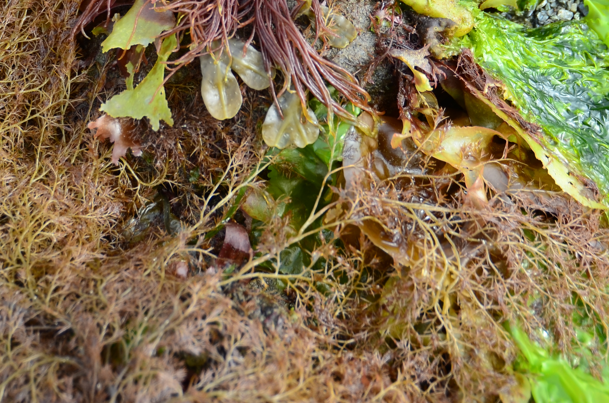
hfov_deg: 12.9
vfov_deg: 8.5
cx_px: 292
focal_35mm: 159
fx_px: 2684
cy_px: -7
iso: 160
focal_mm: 50
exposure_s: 1/200
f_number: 4.8
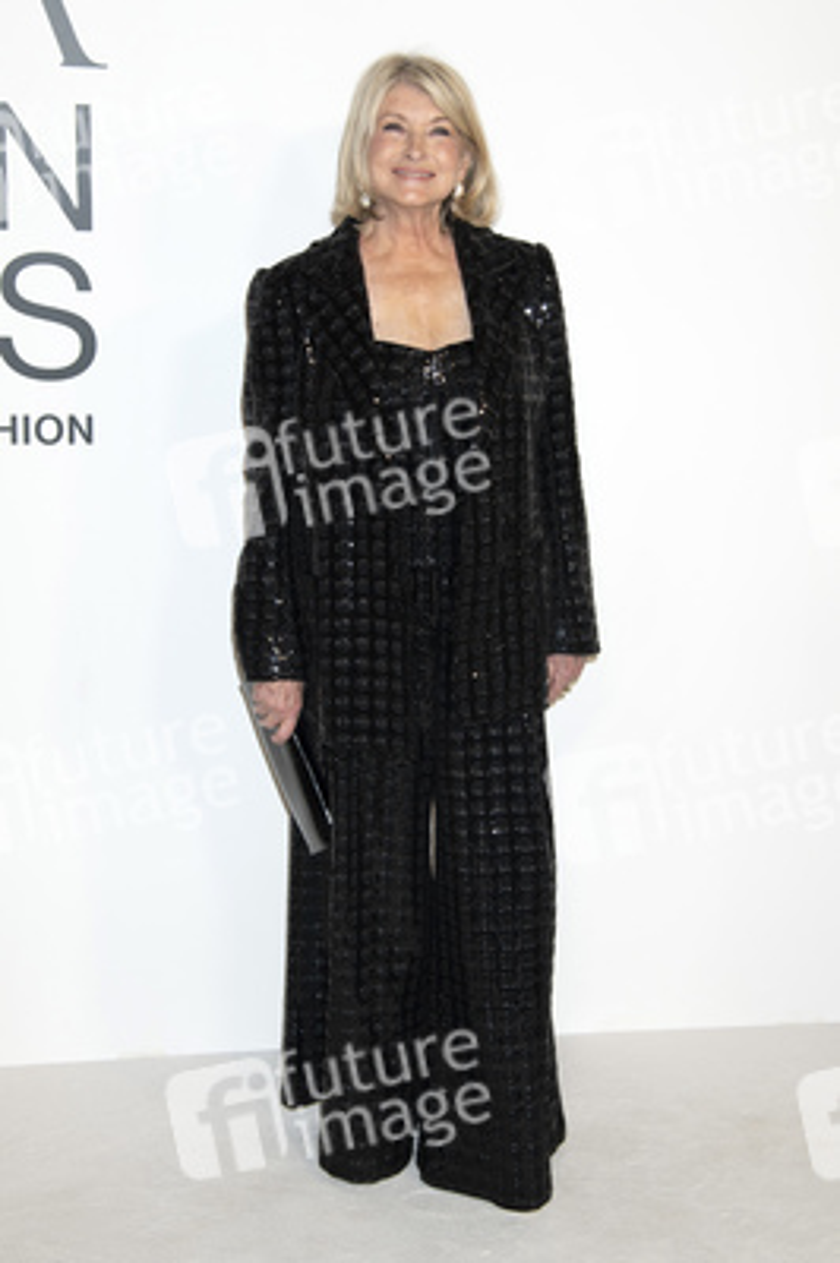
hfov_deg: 28.0
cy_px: 632
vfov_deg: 41.1
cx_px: 420
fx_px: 1683
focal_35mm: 48
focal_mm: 48
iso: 400
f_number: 5
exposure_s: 1/200
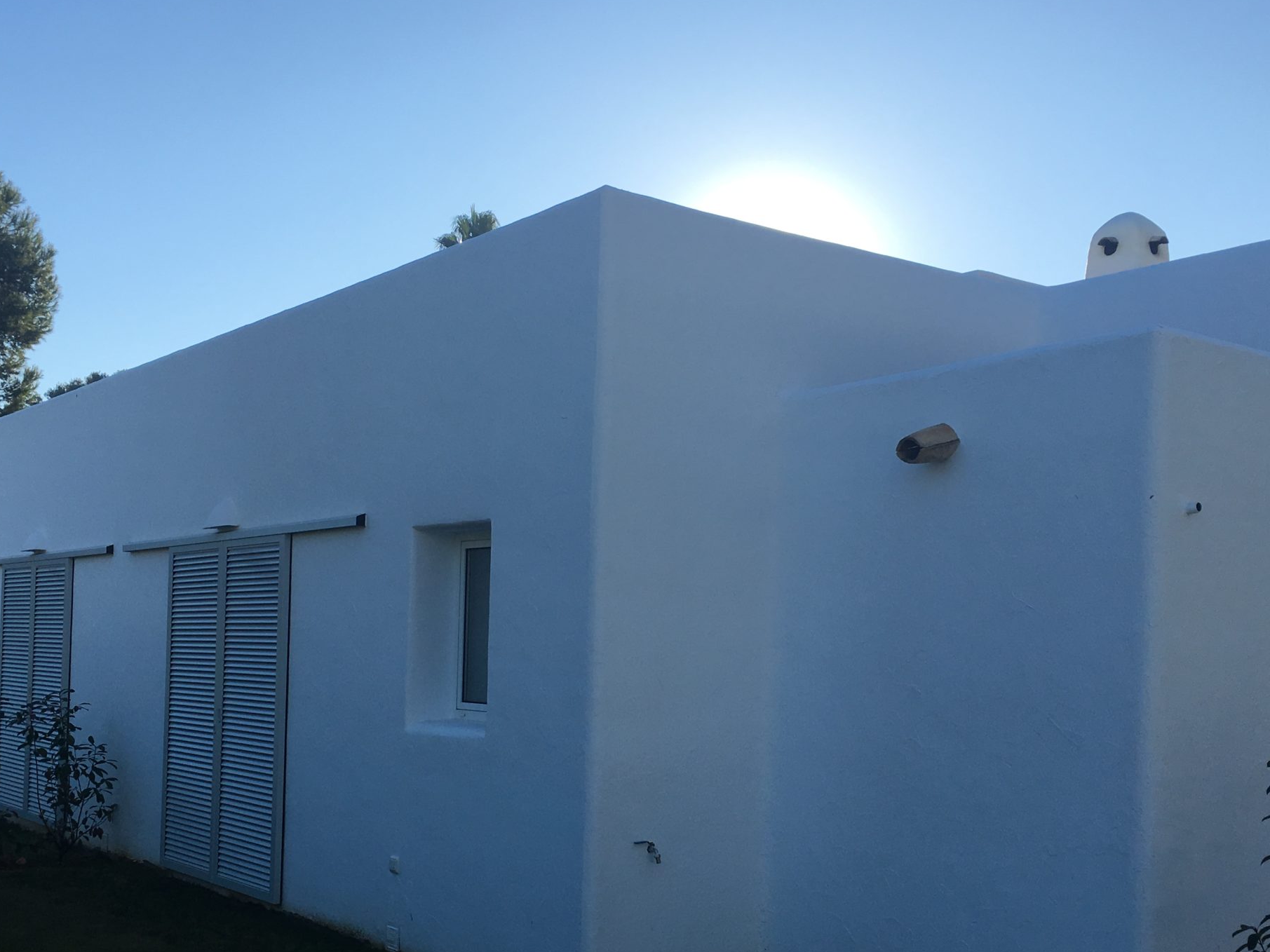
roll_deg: -1.0
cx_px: 586
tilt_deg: +0.9
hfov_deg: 45.7
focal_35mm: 41
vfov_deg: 34.8
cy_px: 641
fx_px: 1504
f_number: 2.2
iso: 25
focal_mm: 4.15
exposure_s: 1/1261
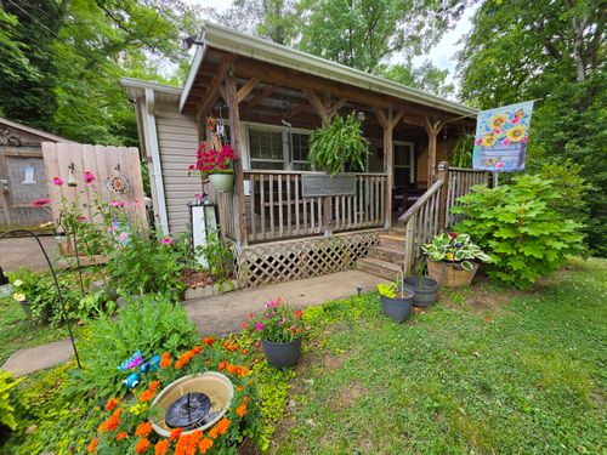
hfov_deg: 106.2
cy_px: 228
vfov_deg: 89.9
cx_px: 304
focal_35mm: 13
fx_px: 228
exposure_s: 1/120
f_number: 1.9
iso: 20
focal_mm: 2.2
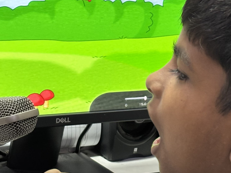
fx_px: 954
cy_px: 75
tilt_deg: -9.7
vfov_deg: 10.4
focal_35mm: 143
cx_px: 139
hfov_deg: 13.8
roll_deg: -2.5
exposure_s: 1/50
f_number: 1.6
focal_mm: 5.96
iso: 125
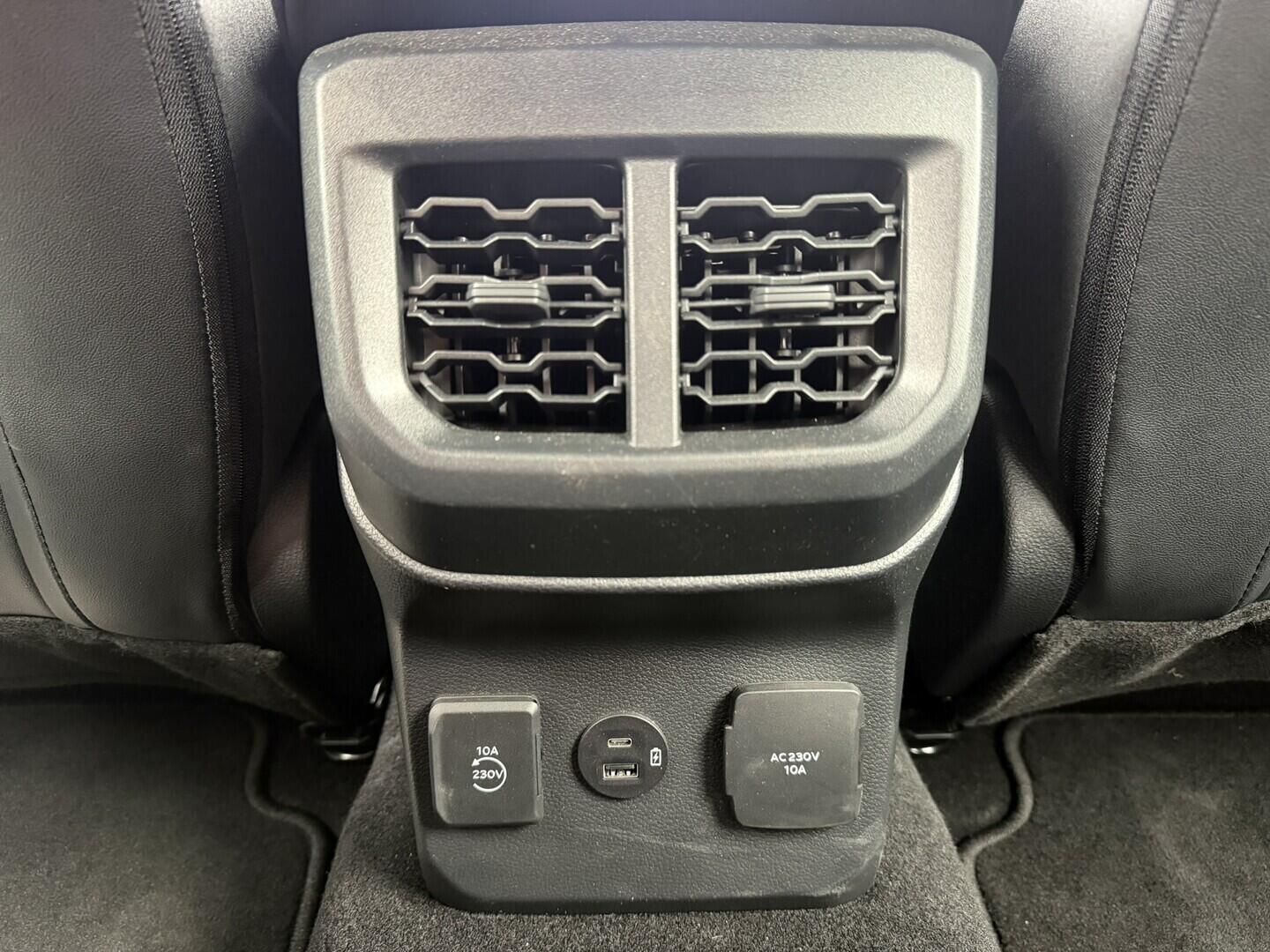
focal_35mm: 24
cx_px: 635
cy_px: 476
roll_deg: -0.4
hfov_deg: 71.6
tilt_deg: -28.8
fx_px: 881
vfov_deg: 56.8
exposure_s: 1/33
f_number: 1.78
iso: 1000
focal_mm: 6.76
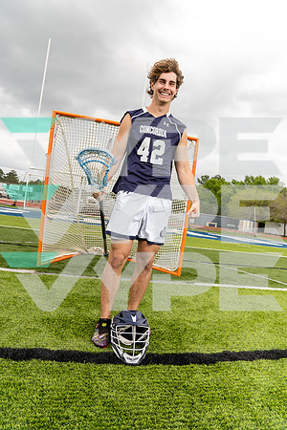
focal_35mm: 24
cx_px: 144
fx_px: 287
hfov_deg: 53.1
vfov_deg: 73.7
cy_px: 215
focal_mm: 24
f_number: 7.1
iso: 250
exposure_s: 1/250
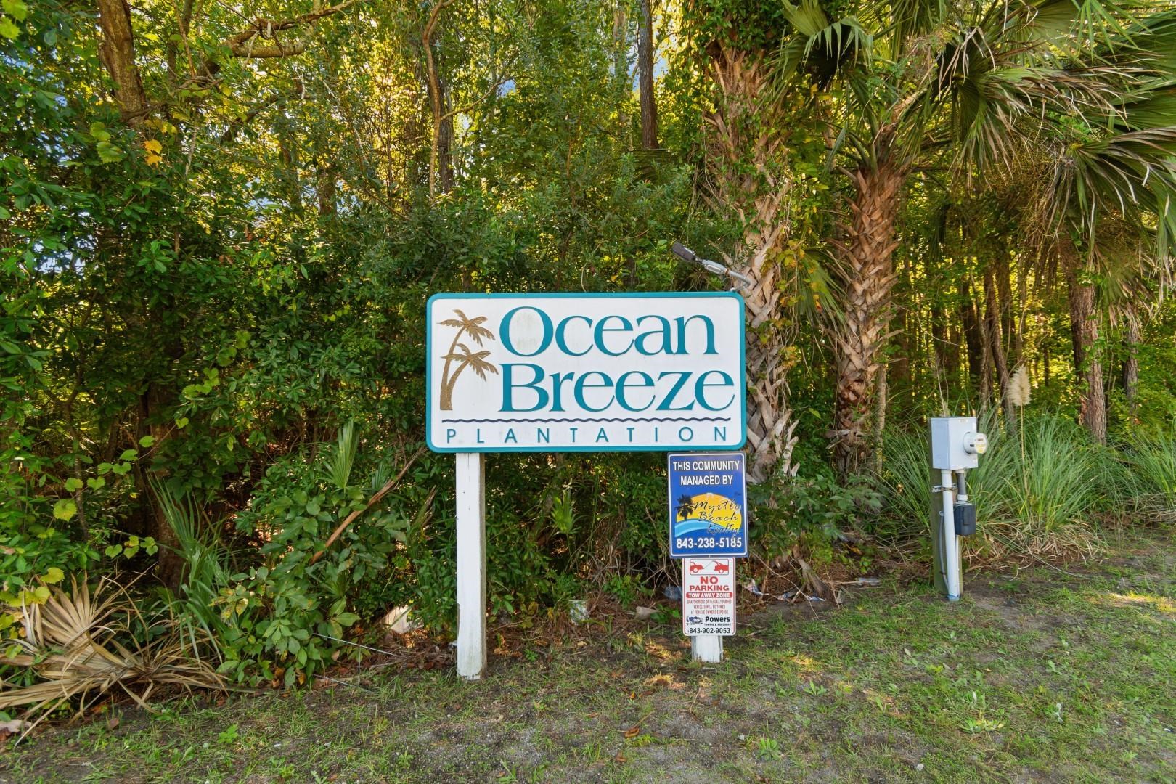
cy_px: 392
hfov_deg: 100.4
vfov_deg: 77.3
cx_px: 588
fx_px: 490
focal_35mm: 15
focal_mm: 10
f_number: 4.5
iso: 100
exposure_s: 1/30
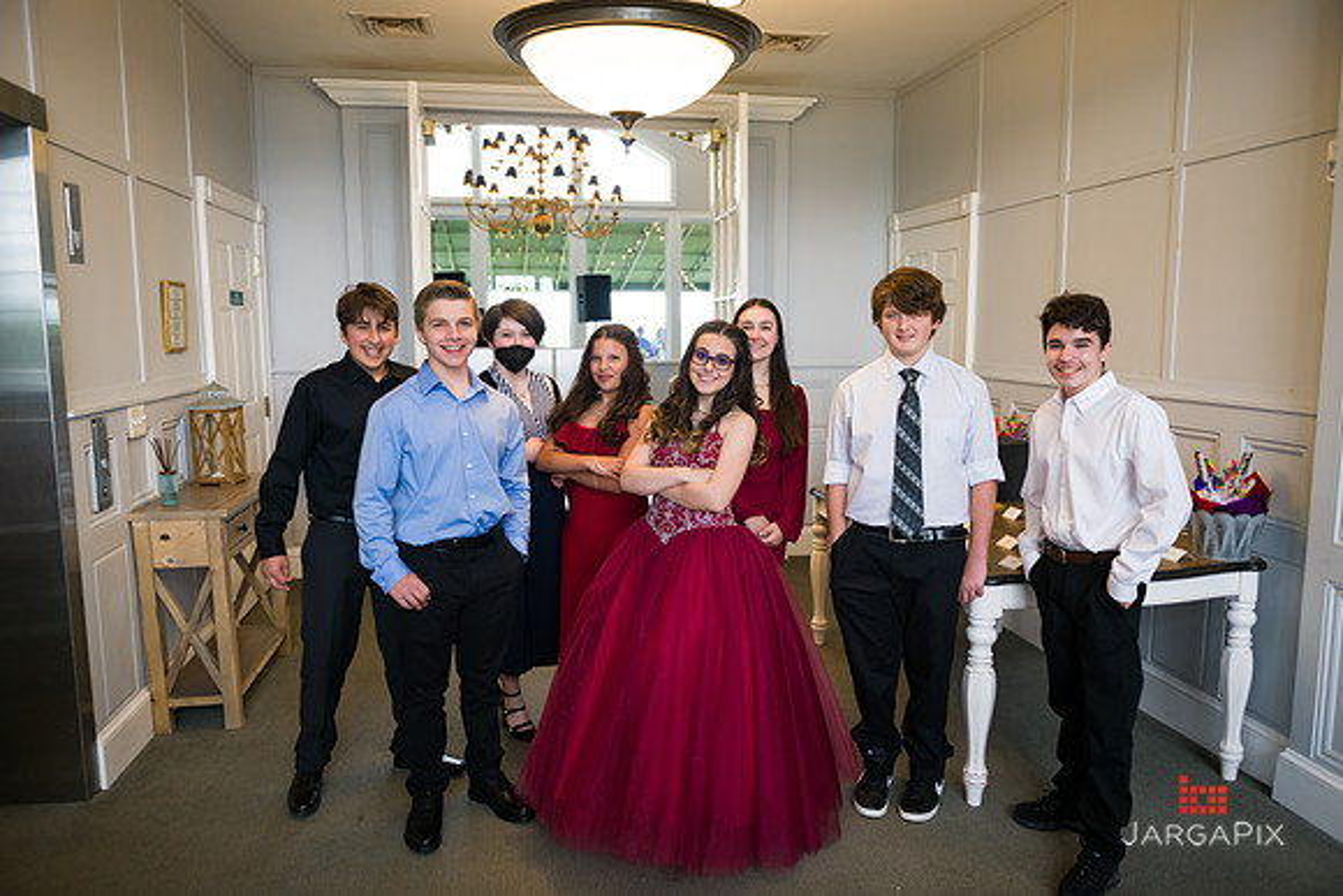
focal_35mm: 26
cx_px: 672
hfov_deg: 69.4
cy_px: 448
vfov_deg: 49.6
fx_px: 970
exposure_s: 1/250
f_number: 3.2
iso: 500
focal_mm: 26
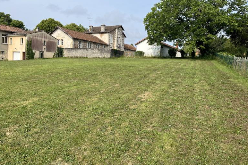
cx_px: 124
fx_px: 193
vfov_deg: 46.3
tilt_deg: -2.6
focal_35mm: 28
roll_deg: -2.7
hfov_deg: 65.5
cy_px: 72
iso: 50
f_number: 1.6
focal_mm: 5.1
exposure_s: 1/2463
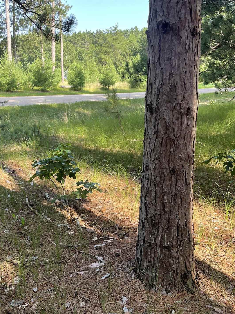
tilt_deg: -10.4
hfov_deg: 34.0
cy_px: 155
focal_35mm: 42
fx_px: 380
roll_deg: +2.9
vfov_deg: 44.8
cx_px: 75
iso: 32
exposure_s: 1/249
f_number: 1.6
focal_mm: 4.2
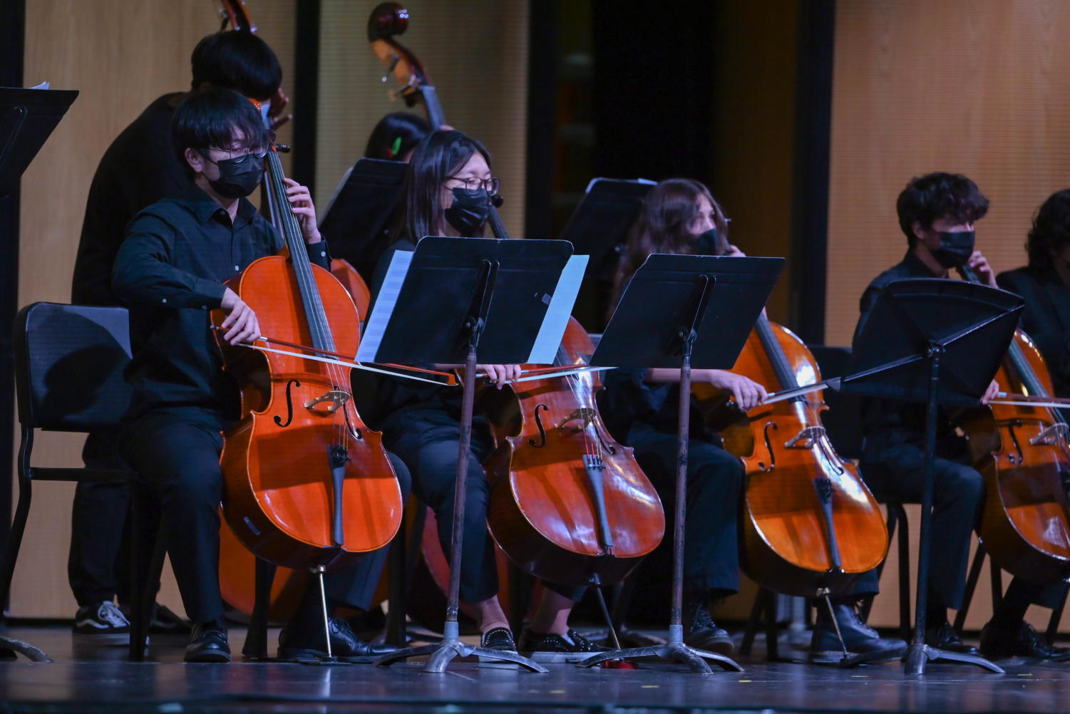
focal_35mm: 200
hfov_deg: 10.3
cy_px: 357
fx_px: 5946
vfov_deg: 6.9
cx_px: 535
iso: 2500
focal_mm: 200
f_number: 2.8
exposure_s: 1/640
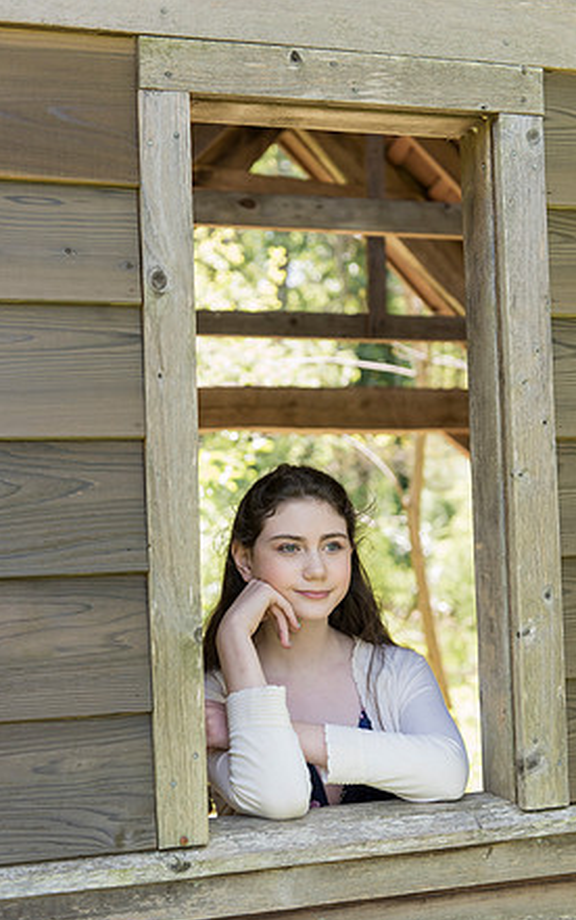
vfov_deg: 38.9
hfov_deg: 24.9
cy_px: 467
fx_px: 1305
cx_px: 273
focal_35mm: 52
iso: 400
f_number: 3.5
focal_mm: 50
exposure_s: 1/320
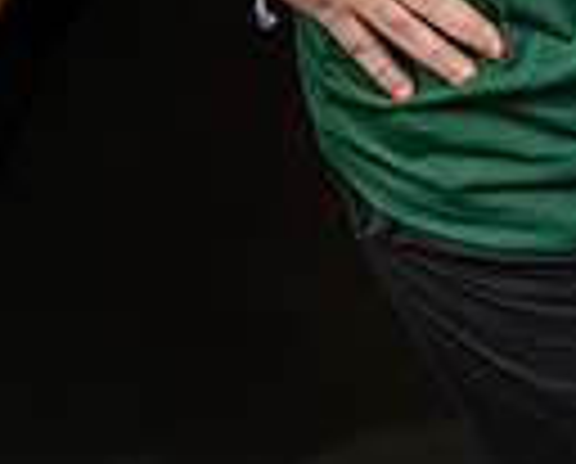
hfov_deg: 16.8
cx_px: 562
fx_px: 1914
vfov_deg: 12.0
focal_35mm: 112
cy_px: -514
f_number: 7.1
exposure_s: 1/250
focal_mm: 34
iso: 800
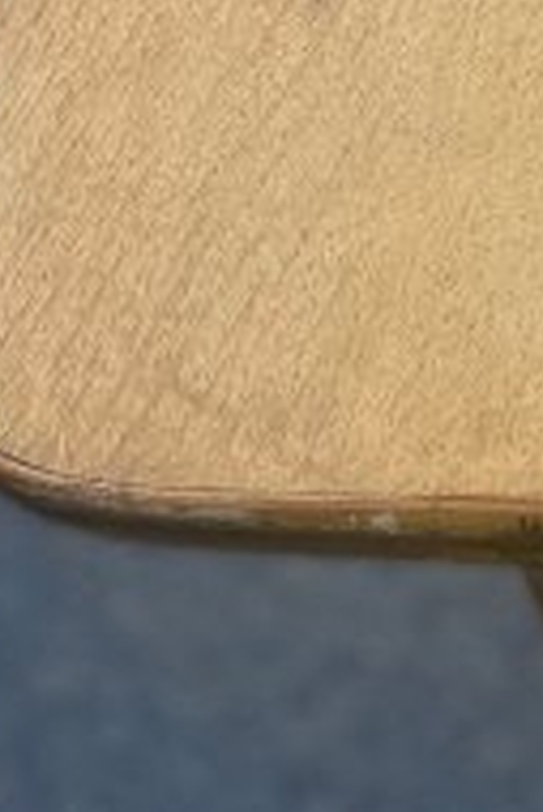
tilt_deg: -47.9
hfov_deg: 7.3
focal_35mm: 171
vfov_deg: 11.3
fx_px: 3862
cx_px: 1526
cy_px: -598
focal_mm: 4.25
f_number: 1.8
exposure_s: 1/591
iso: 32
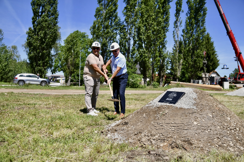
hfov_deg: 57.2
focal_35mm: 33
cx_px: 122
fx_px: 224
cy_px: 81
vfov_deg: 40.0
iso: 100
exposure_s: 1/2000
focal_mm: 22
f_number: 2.8
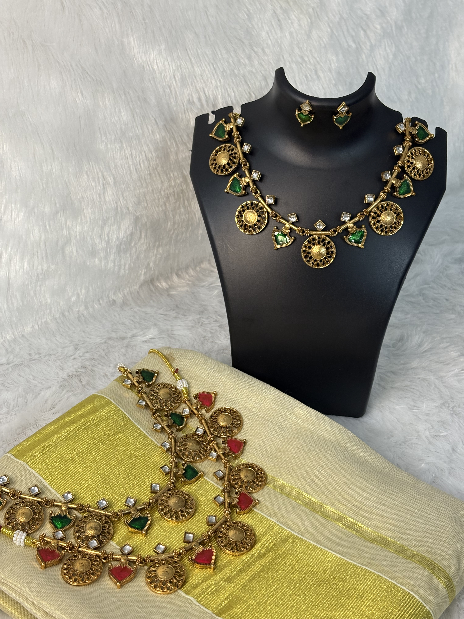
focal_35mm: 52
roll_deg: -1.3
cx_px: 232
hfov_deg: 28.0
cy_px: 310
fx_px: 929
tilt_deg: -31.4
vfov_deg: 36.8
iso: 160
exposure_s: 1/33
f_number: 1.6
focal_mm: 5.96
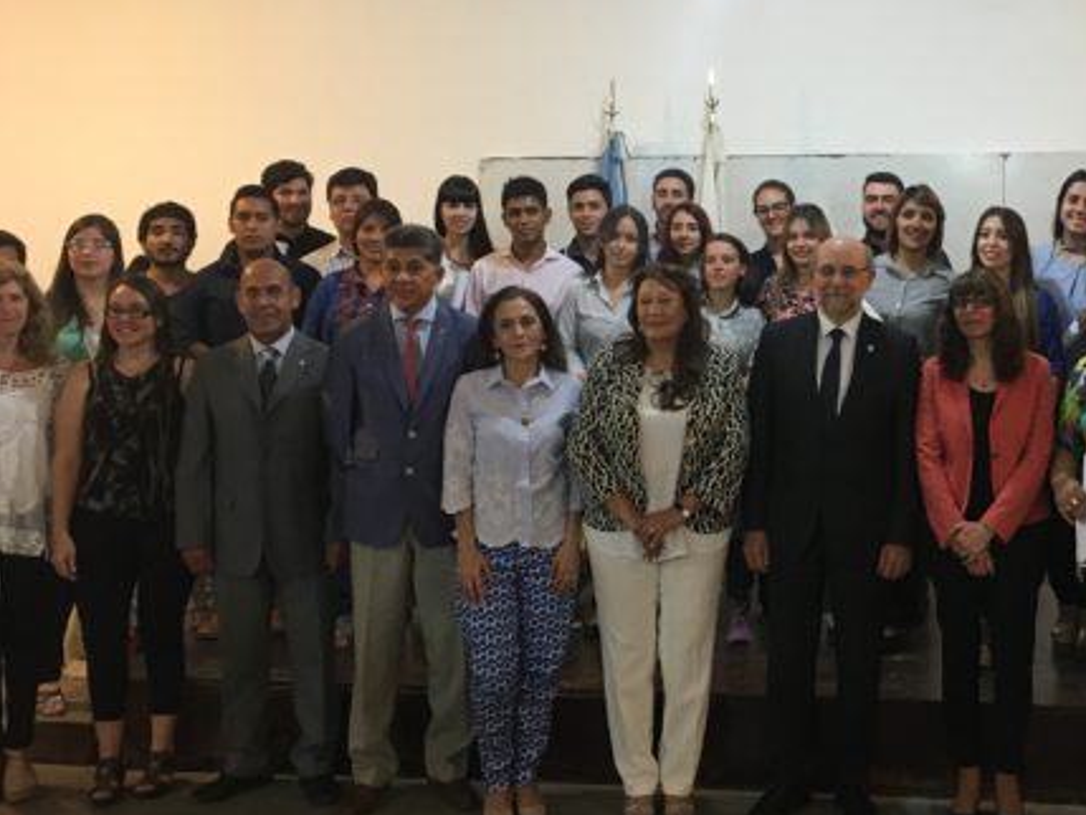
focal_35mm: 47
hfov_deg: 39.2
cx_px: 835
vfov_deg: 30.8
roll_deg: +0.7
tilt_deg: -1.1
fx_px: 1475
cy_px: 311
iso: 200
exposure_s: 1/33
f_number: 2.2
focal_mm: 4.15
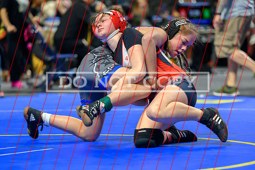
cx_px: 147
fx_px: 1335
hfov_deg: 10.9
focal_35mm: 188
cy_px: 106
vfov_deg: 7.3
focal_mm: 145
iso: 3600
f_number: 2.8
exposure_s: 1/800
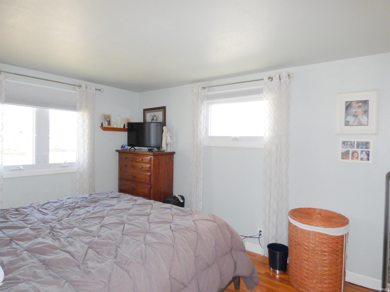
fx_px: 225
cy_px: 146
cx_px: 195
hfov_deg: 81.7
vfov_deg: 66.0
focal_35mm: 20
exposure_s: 1/60
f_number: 2.8
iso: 250
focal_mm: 3.58
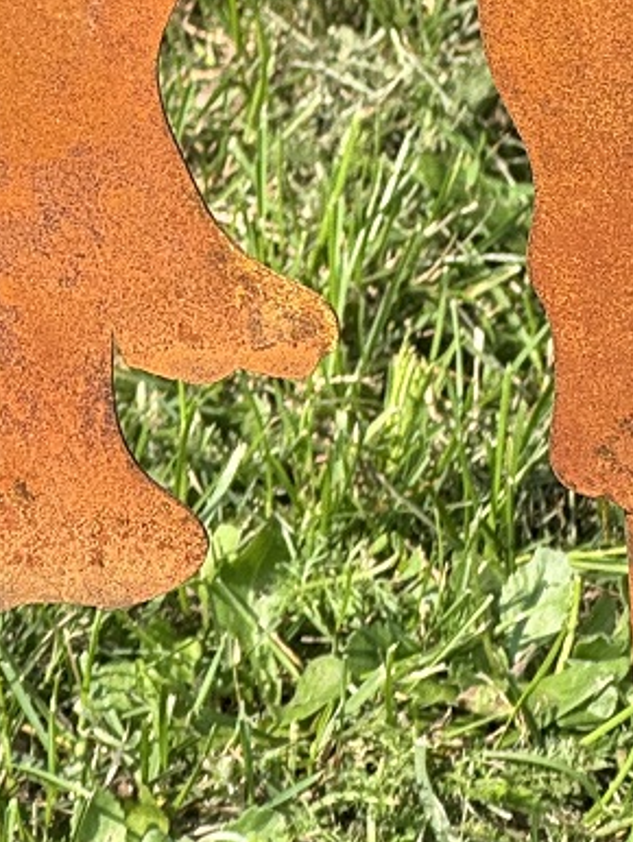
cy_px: -506
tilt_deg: -21.1
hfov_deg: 4.7
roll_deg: +1.0
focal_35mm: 319
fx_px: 7769
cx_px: 286
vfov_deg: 6.1
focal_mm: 9
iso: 25
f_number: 2.8
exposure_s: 1/206
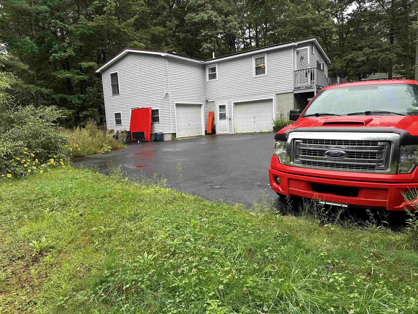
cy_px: 157
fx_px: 290
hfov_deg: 71.6
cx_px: 209
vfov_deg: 56.8
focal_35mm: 24
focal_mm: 6.86
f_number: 1.78
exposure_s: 1/202
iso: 64
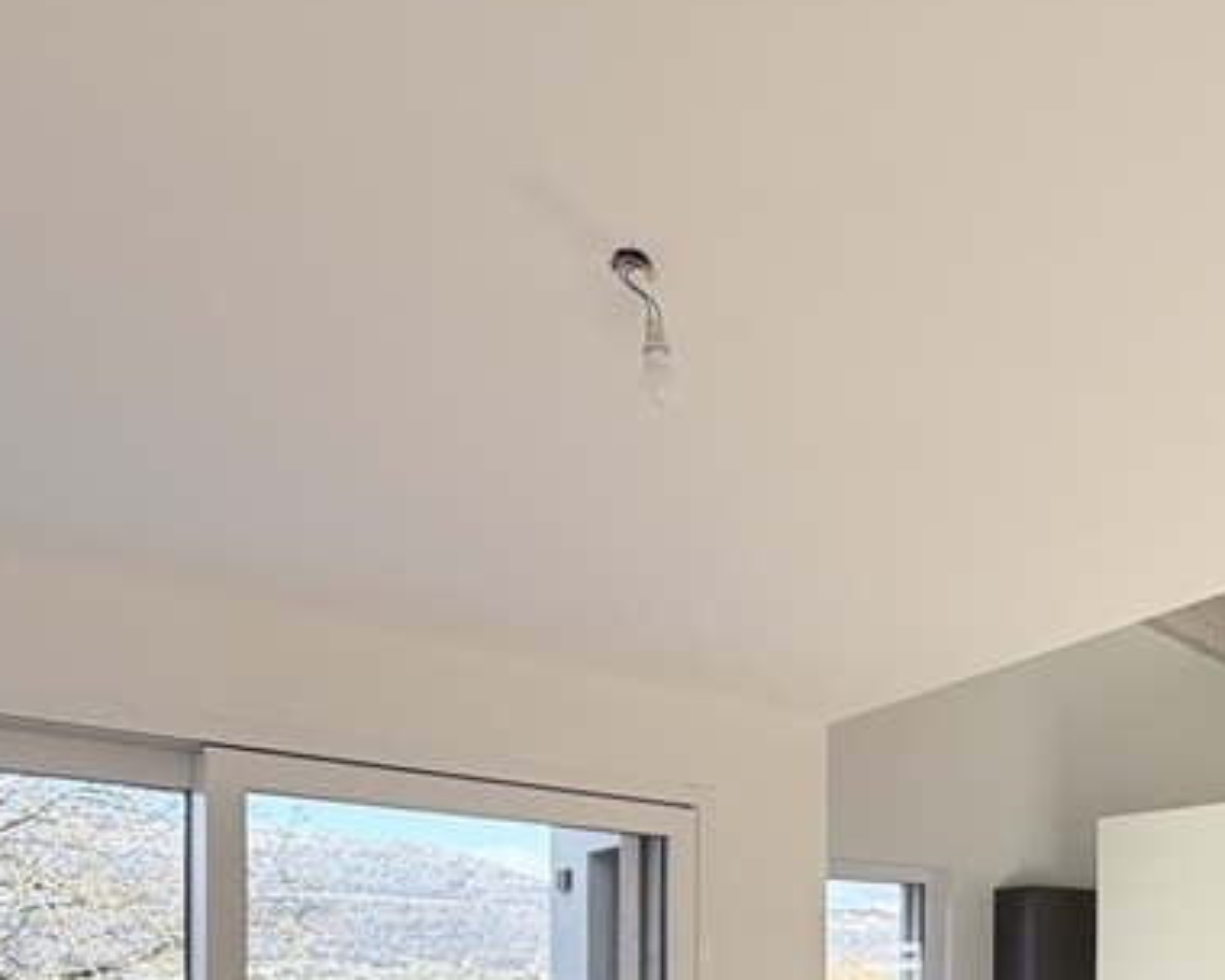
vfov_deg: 36.4
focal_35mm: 36
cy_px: 1009
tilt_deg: +0.3
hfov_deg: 47.8
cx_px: 961
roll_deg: -0.3
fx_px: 1305
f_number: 2.2
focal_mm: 2.22
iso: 40
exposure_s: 1/181
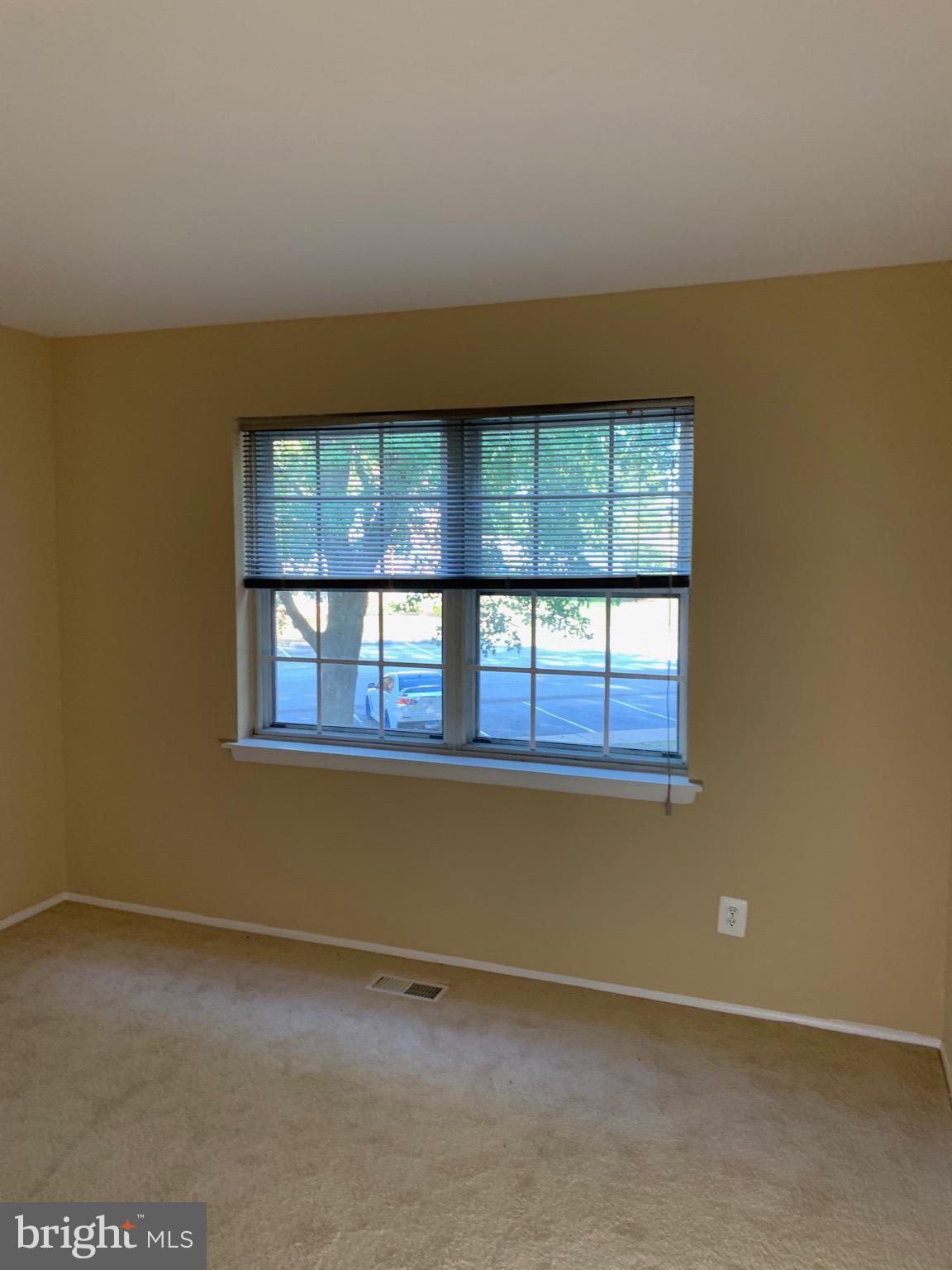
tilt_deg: -4.5
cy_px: 635
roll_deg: -0.2
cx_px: 476
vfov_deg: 67.3
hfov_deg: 53.1
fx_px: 953
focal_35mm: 26
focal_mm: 4.25
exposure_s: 1/60
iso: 80
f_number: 1.8
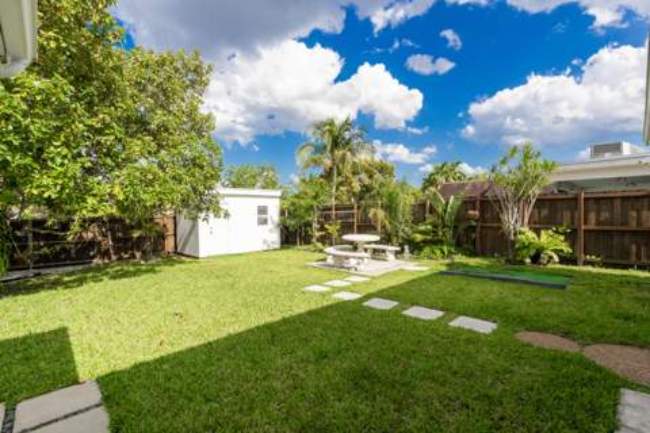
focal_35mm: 16
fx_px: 298
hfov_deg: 95.0
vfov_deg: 72.1
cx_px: 325
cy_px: 216
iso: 320
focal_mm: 11
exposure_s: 1/1000
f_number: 6.3
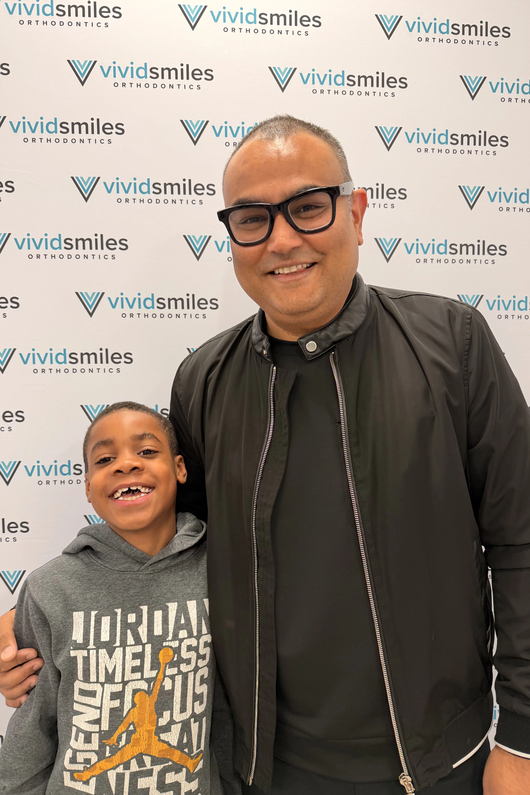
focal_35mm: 25
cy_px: 398
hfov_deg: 51.3
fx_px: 552
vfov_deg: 71.5
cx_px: 263
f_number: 1.78
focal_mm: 6.76
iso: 100
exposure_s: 1/120
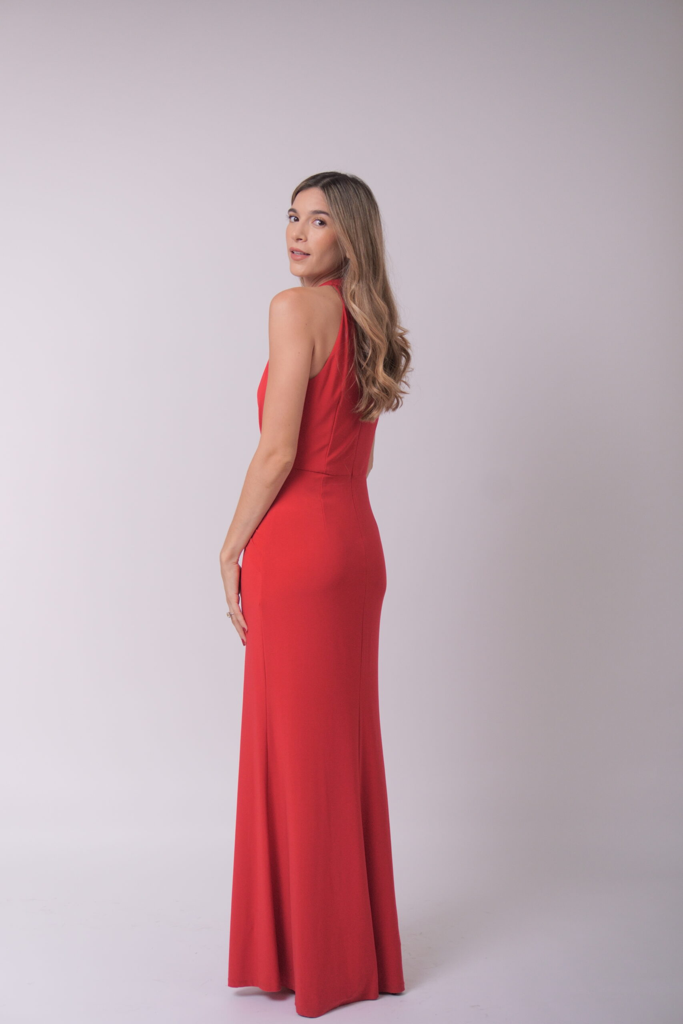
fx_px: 1494
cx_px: 342
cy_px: 512
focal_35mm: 52
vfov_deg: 37.8
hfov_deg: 25.8
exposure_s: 1/320
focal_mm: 35
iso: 400
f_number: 5.6
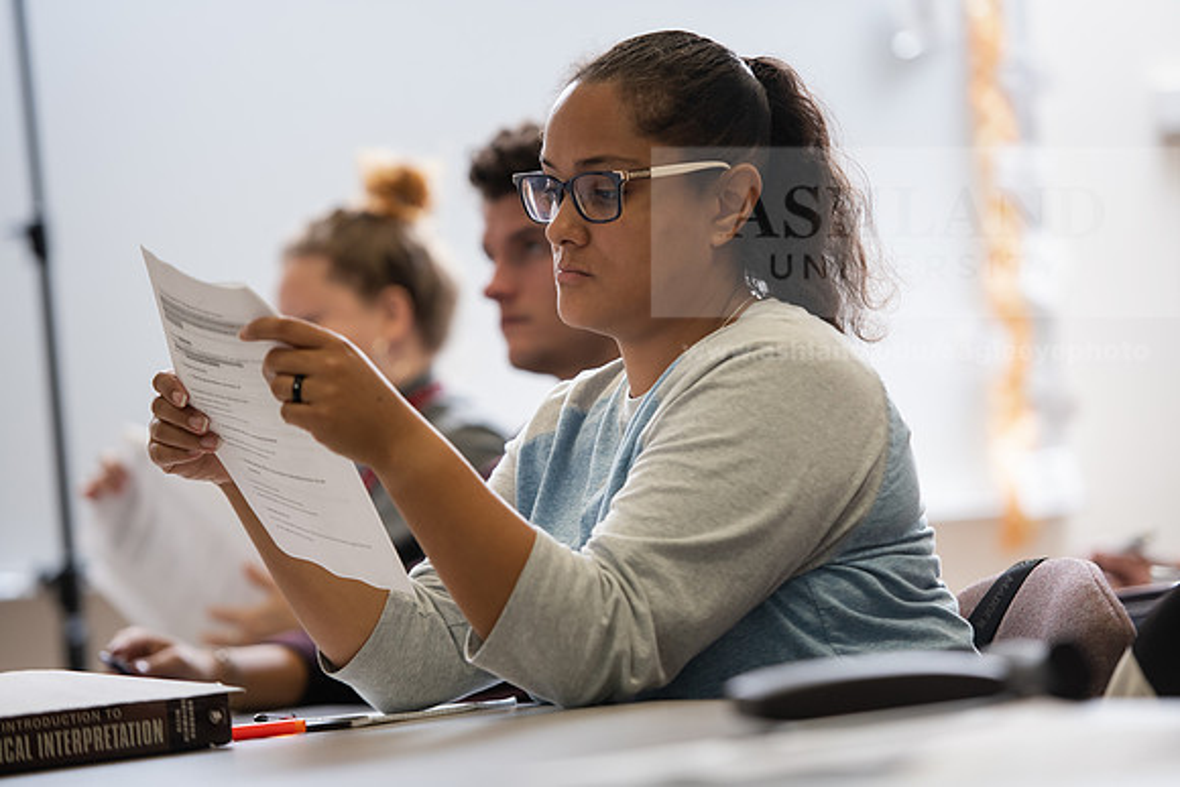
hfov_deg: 13.7
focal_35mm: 150
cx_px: 590
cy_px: 394
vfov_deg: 9.2
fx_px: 4918
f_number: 3.2
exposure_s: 1/200
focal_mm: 150
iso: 640
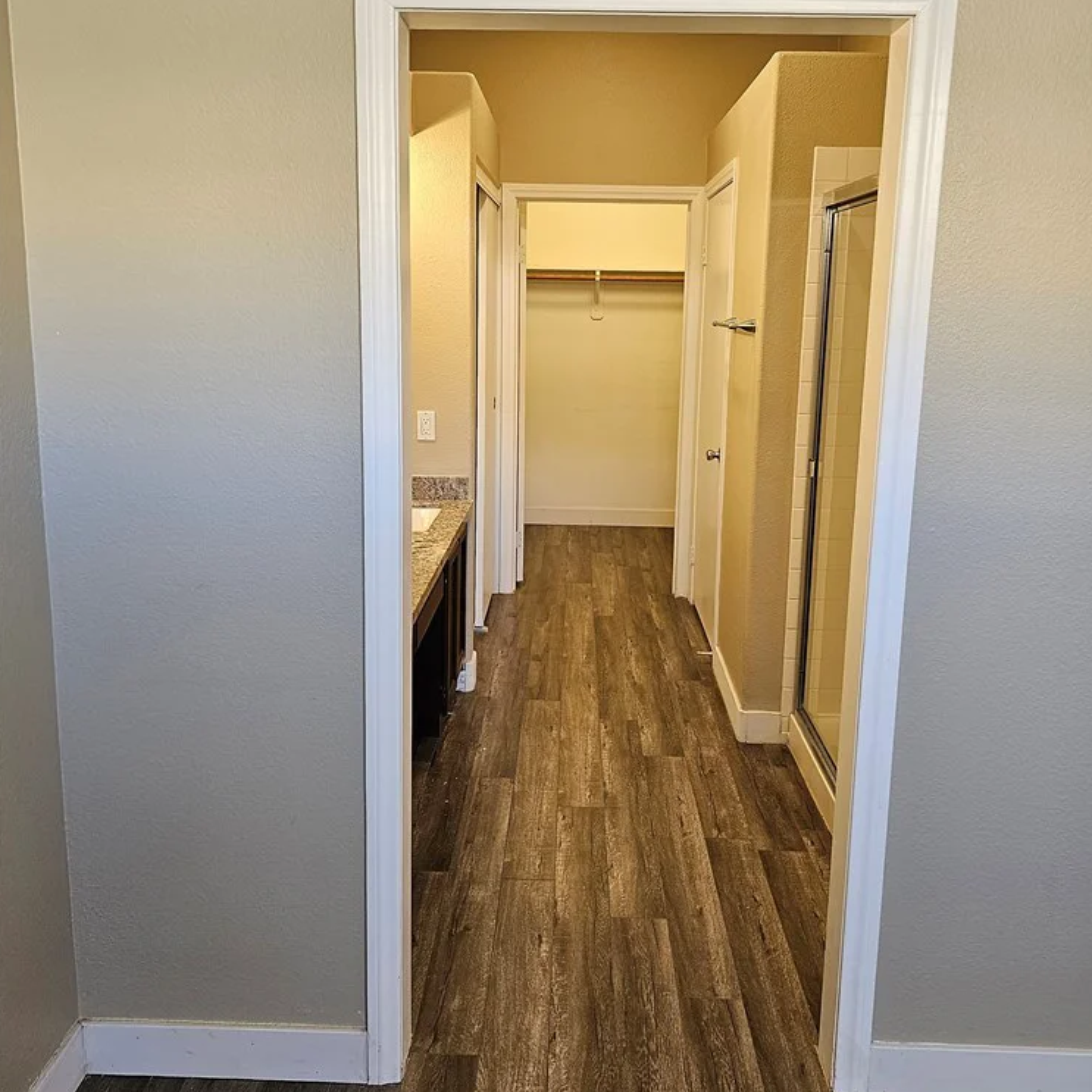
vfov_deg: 57.1
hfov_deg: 57.3
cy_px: 476
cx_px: 560
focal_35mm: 28
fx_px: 999
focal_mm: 6.3
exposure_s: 1/120
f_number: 1.7
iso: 200
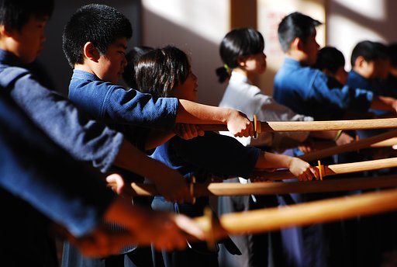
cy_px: 134
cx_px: 198
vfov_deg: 3.8
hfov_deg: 5.7
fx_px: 3979
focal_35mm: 360
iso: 100
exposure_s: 1/125
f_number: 5.6
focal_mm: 240
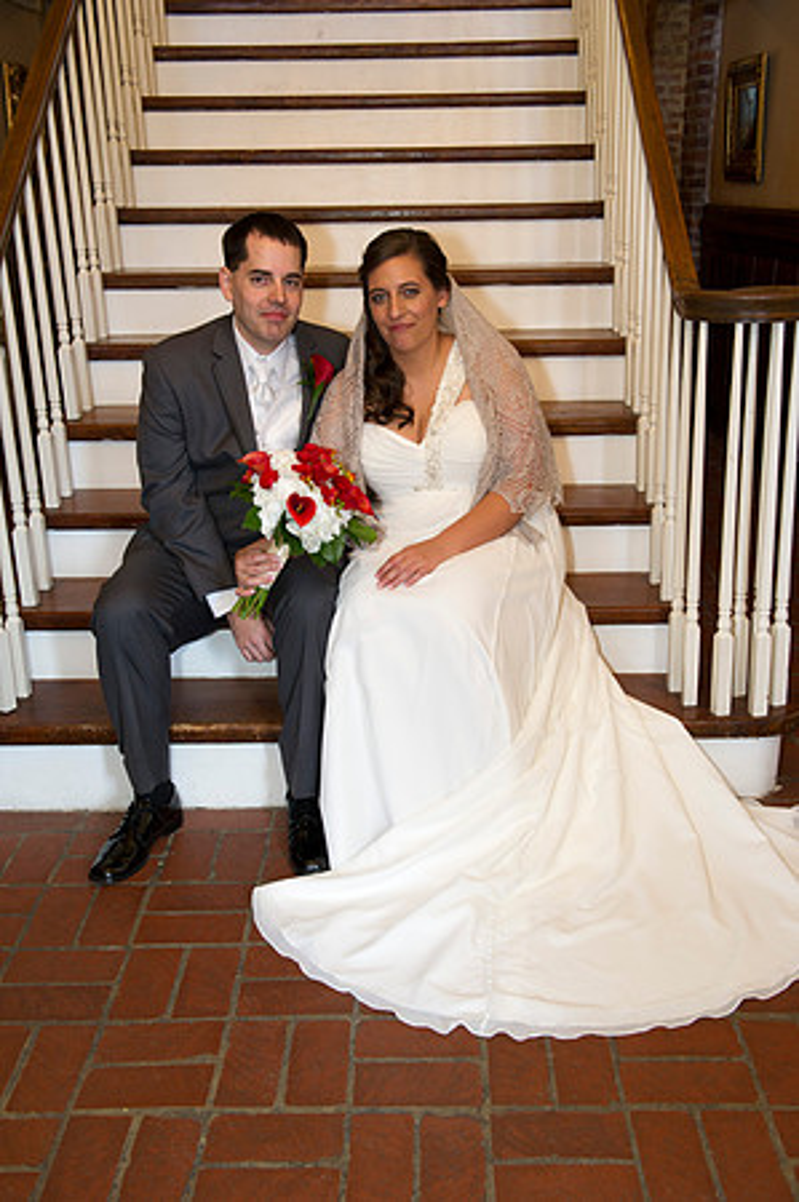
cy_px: 601
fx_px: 1201
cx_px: 400
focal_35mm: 36
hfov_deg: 36.8
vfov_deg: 53.2
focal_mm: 36
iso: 800
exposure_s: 1/100
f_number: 5
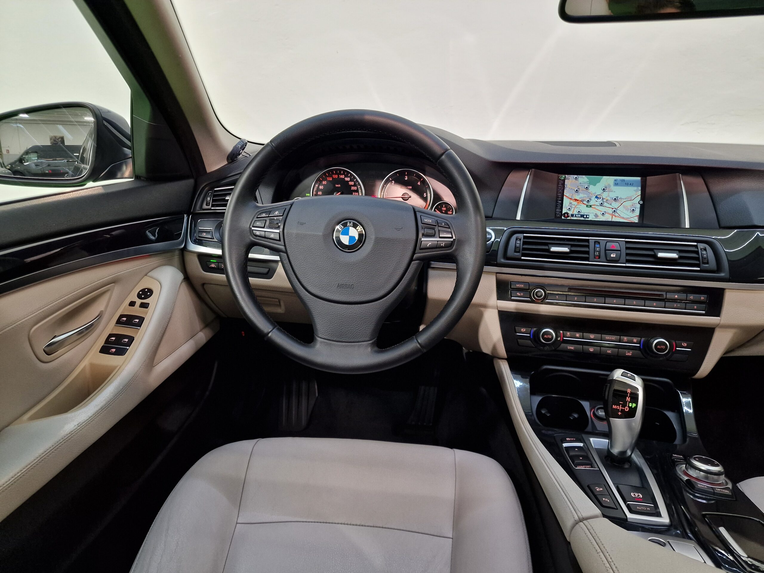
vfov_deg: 58.9
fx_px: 508
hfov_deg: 73.9
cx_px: 382
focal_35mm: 23
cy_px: 286
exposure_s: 1/50
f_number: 1.8
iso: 200
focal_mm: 6.4
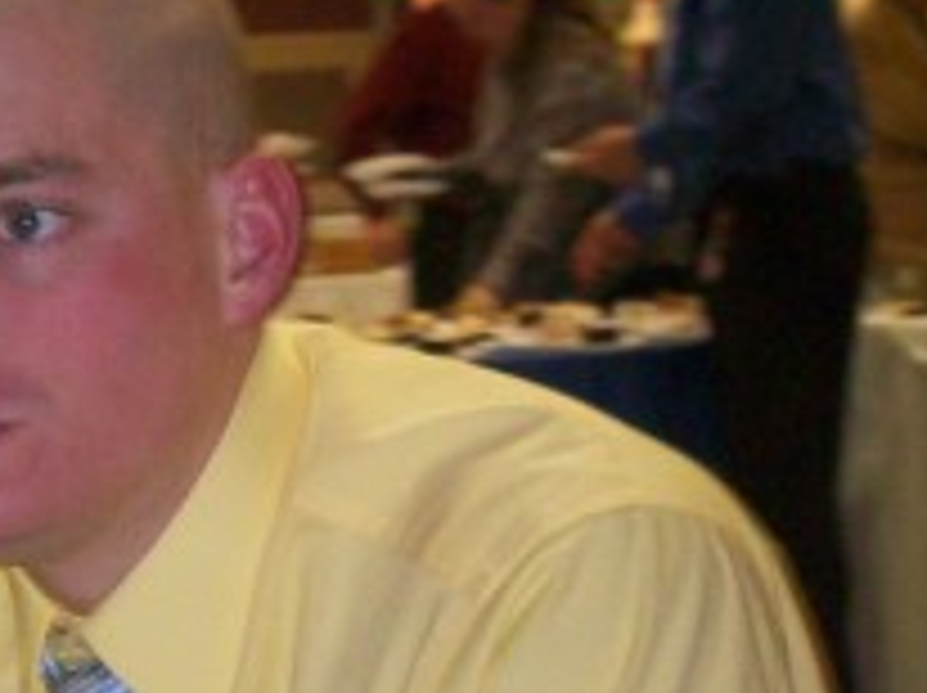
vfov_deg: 10.3
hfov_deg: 13.6
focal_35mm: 143
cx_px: 9
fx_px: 3825
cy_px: 518
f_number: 3.1
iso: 200
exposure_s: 1/71.9
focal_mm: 7.6
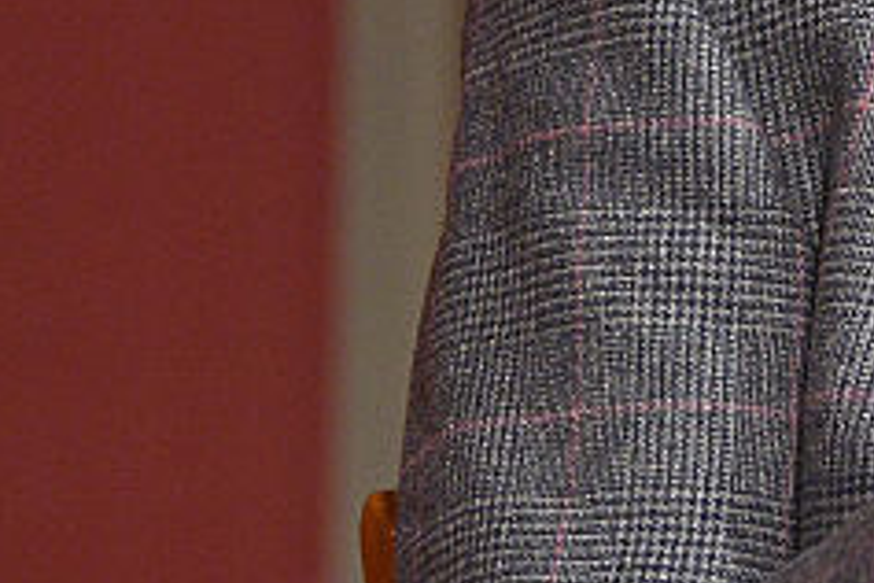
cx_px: 1763
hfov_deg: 1.6
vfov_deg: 1.1
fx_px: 31437
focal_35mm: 1295
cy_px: -373
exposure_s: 1/500
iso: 1250
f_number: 5.6
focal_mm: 300
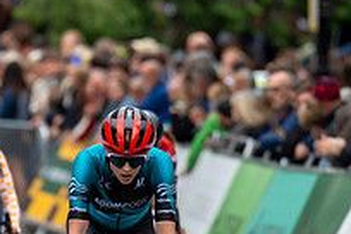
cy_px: 155
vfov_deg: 1.7
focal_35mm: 792
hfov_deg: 2.6
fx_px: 7721
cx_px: 167
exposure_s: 1/800
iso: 1000
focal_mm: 197
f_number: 2.8
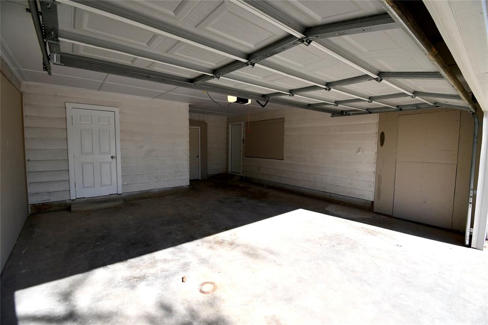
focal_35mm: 15
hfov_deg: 100.4
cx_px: 244
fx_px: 203
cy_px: 162
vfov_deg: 77.3
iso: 200
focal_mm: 10
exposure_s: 1/320
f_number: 9
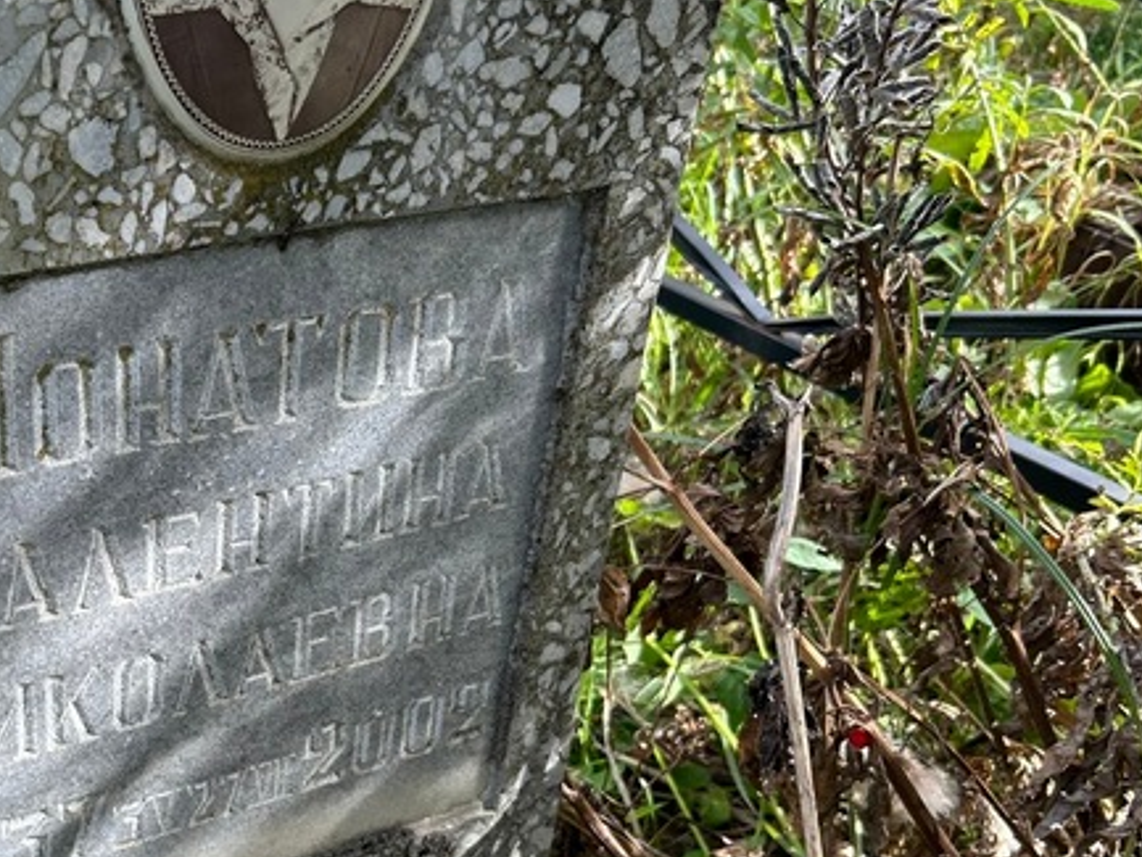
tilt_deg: -30.5
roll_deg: -0.8
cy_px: 543
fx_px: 1584
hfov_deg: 37.8
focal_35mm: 48
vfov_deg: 30.1
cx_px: 190
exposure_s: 1/621
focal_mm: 5.7
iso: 50
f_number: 1.5
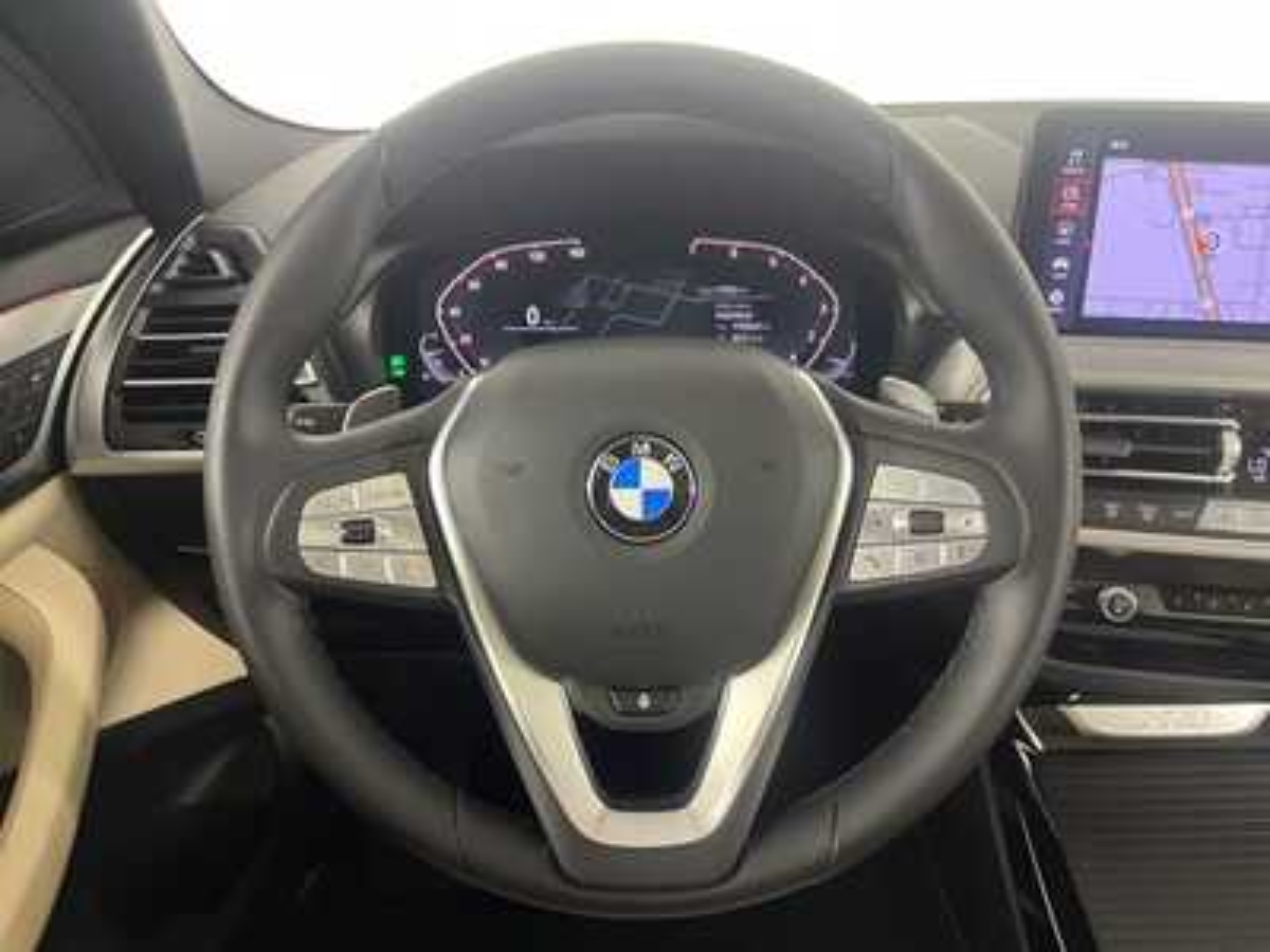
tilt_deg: -26.8
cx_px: 635
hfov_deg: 67.3
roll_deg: -0.5
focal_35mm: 26
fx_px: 954
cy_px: 476
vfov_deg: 53.1
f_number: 1.6
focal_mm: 5.1
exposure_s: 1/60
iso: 320
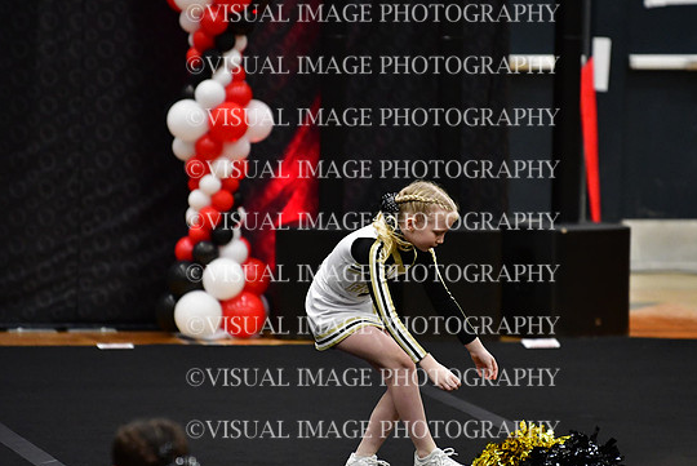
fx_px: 6239
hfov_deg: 6.4
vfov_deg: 4.3
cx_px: 373
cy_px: 247
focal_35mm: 322
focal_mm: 200
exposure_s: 1/800
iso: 4000
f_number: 2.8
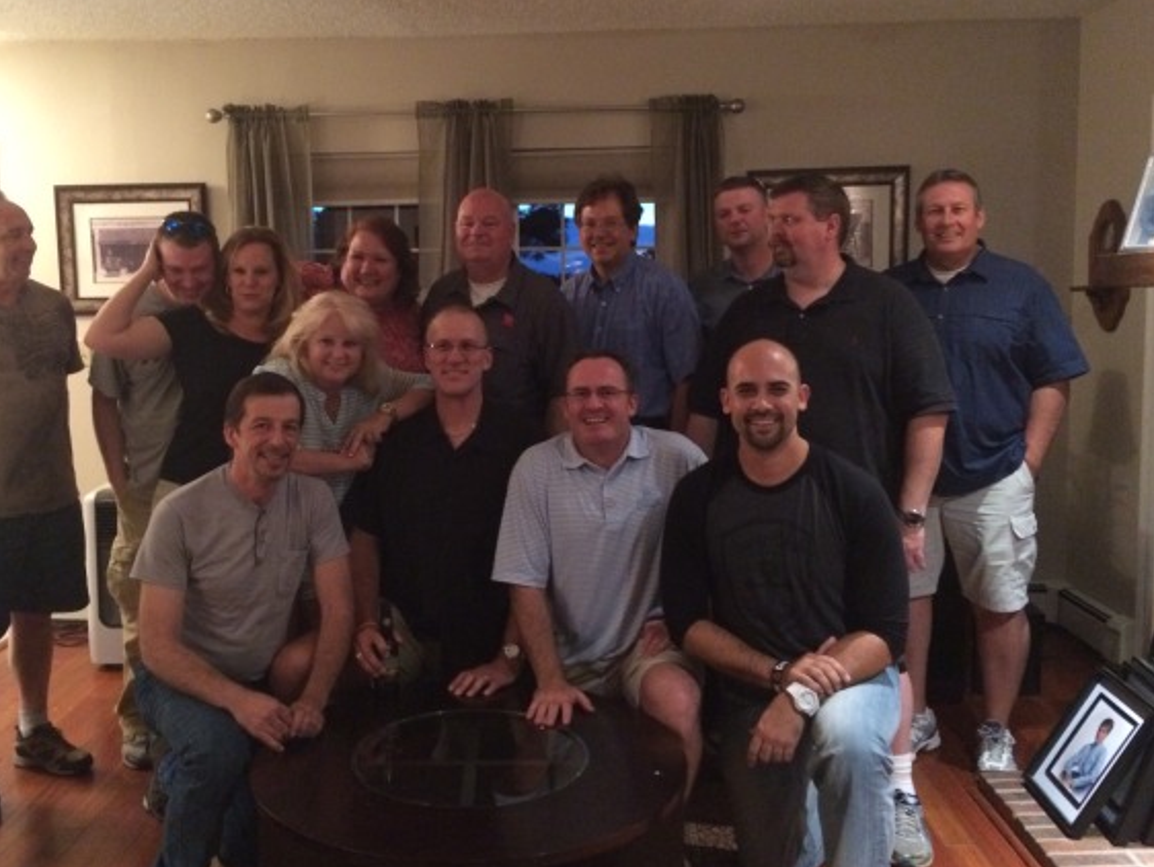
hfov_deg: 55.2
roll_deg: +1.2
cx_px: 517
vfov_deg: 42.9
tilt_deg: -7.7
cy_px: 392
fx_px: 1101
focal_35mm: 33
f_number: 2.2
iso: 500
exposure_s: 1/15
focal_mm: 4.15
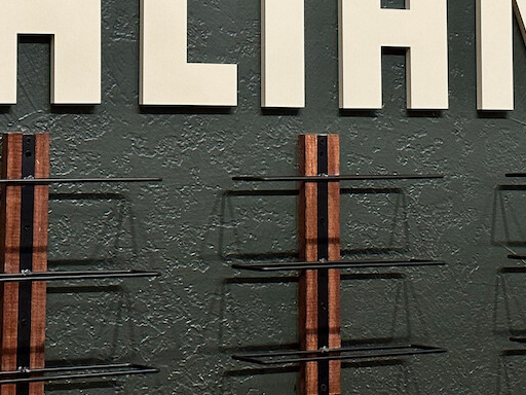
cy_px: -62
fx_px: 1823
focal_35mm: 120
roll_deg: +0.6
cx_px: 287
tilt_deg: +6.6
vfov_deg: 12.1
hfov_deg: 16.4
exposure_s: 1/60
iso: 200
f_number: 1.78
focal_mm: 6.86
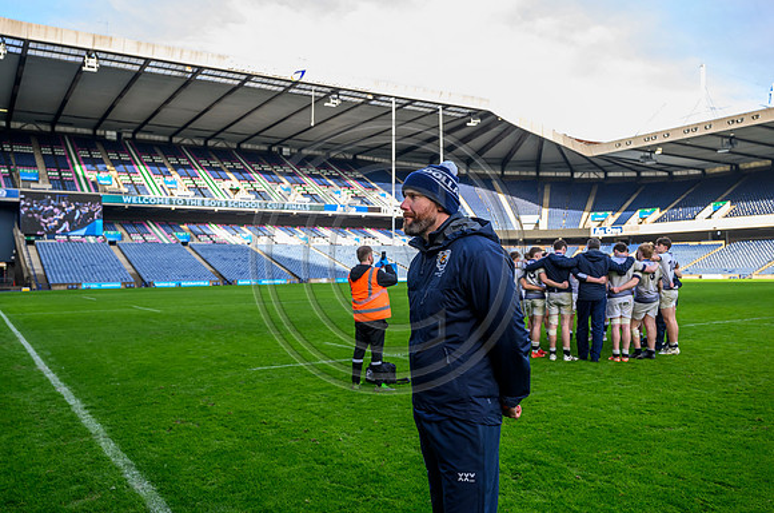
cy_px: 273
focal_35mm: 30
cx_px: 365
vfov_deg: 43.2
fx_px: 647
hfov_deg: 61.7
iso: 1250
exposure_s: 1/800
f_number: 5
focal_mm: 28.5
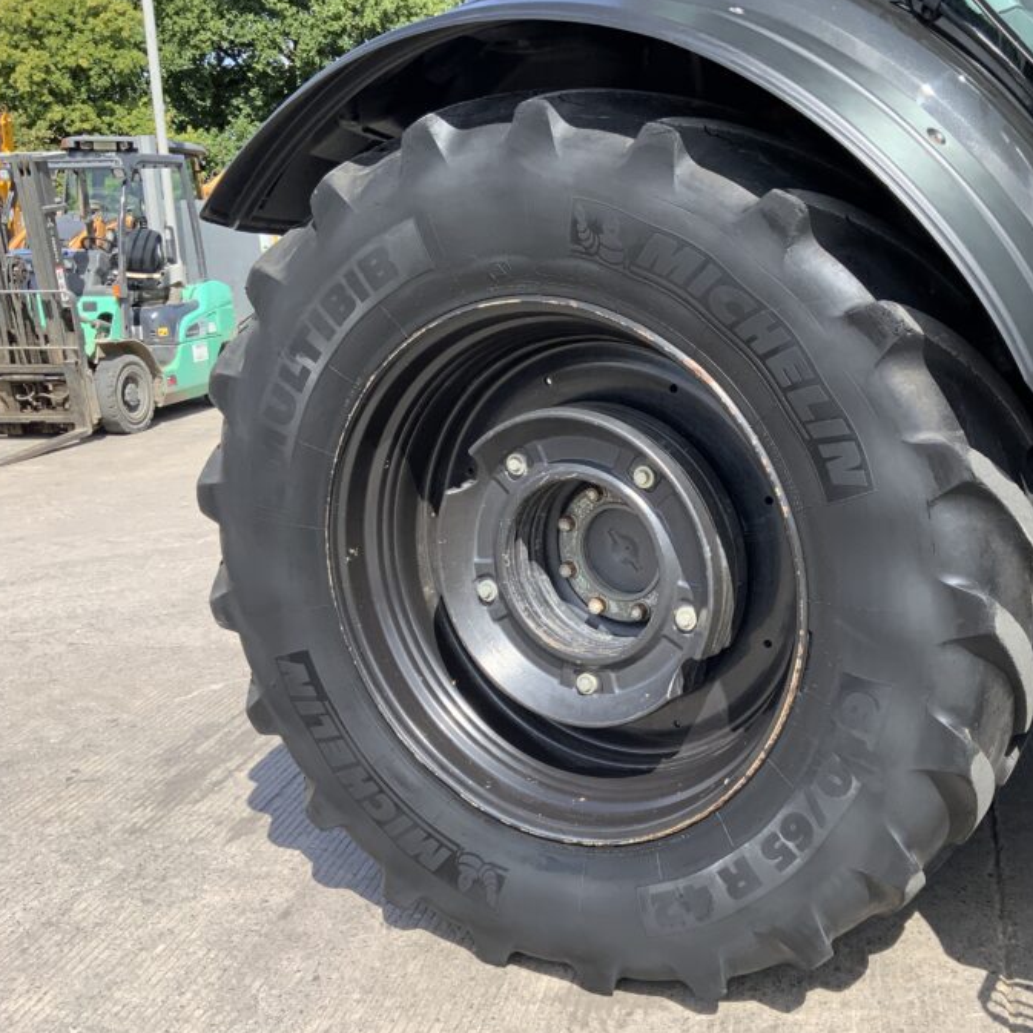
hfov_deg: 41.8
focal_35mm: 39
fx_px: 1317
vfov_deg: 42.8
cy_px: 556
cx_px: 744
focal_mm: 3
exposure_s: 1/855
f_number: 1.8
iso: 16
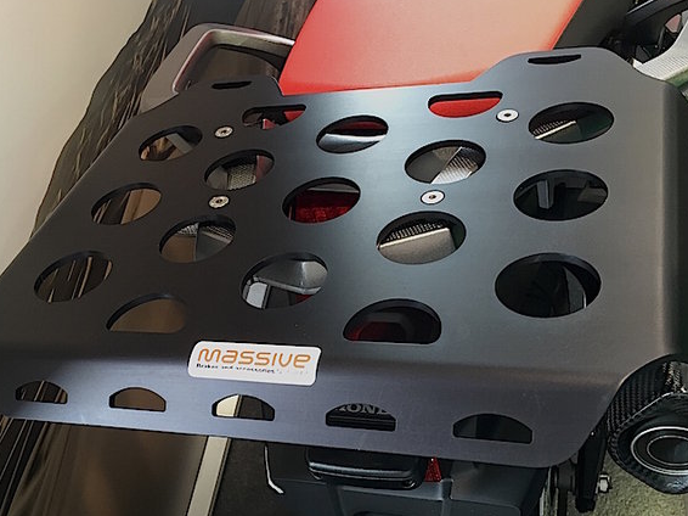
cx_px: 295
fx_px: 815
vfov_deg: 34.9
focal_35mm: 41
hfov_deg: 45.7
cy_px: 329
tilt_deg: -54.7
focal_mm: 4.15
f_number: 2.2
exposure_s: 1/33
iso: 100
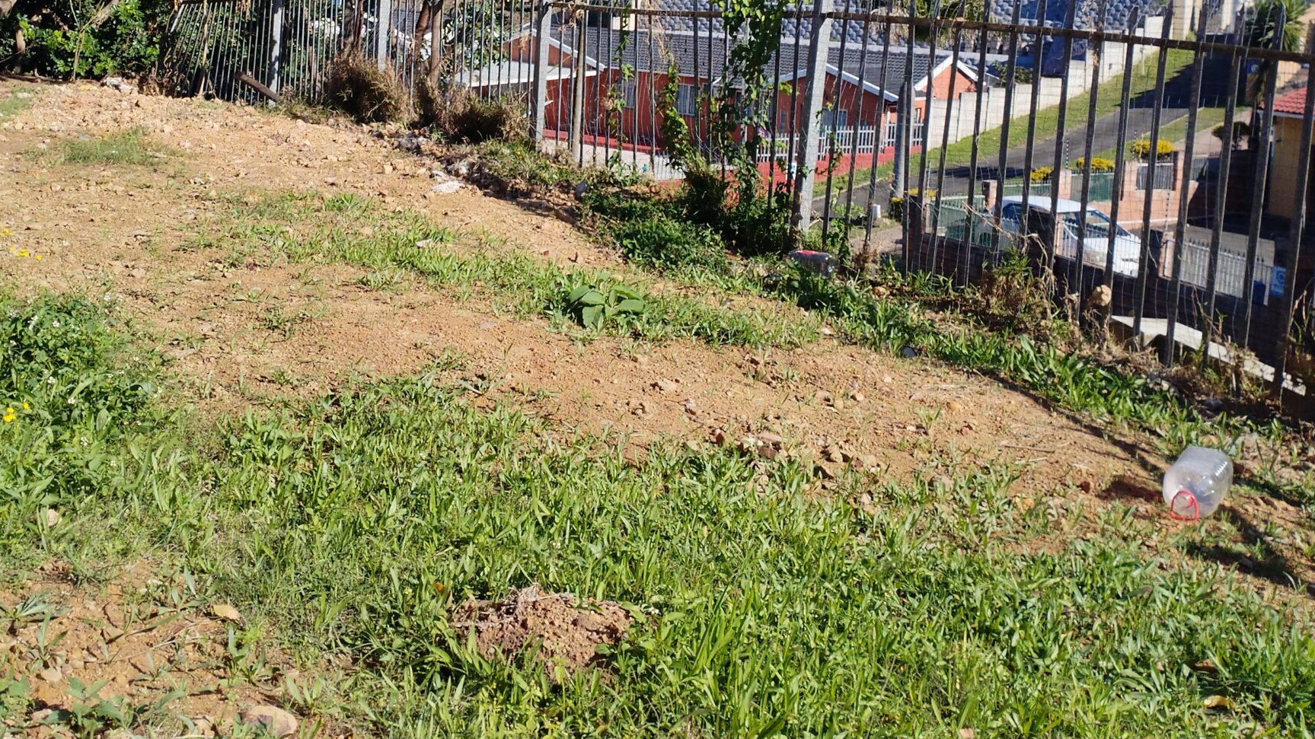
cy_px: 59
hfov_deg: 48.0
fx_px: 1464
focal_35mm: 42
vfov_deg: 27.2
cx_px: 514
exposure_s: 1/1877
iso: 100
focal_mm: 4.25
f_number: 1.8
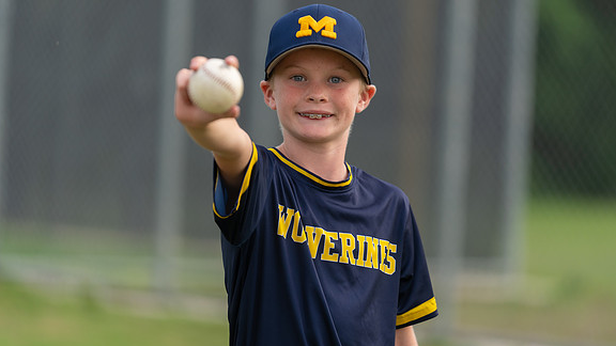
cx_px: 309
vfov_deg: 5.8
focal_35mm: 209
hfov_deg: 10.3
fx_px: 3414
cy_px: 172
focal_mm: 198
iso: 200
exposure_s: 1/320
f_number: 2.8
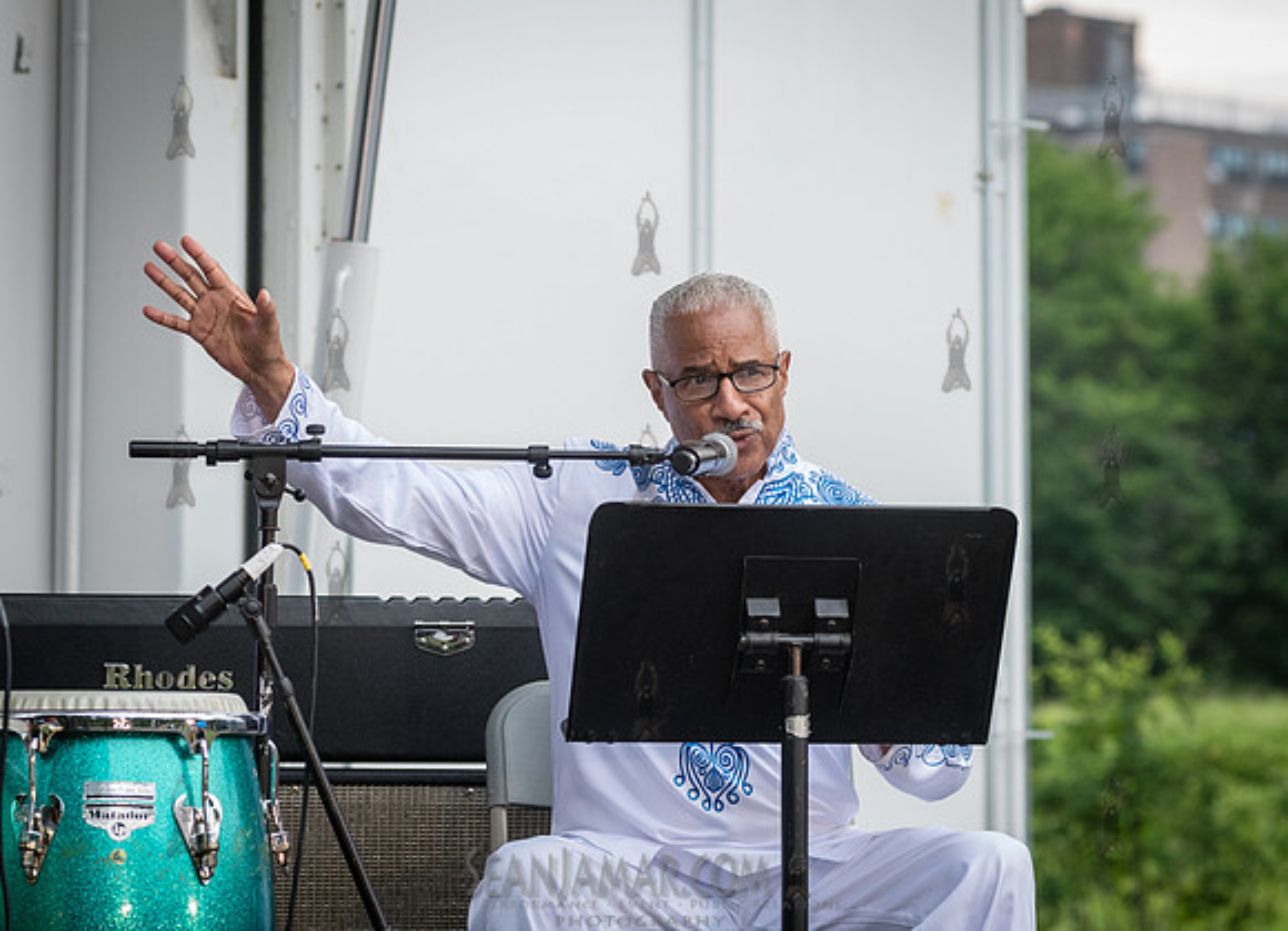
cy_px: 455
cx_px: 658
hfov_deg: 12.4
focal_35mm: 162
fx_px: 5936
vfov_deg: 9.0
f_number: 4.5
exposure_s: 1/500
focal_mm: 112
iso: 1000
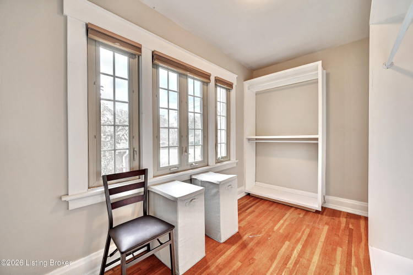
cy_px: 138
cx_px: 206
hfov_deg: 104.3
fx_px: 161
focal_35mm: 14
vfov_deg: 81.2
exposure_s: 1/5
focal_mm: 14
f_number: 8
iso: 200
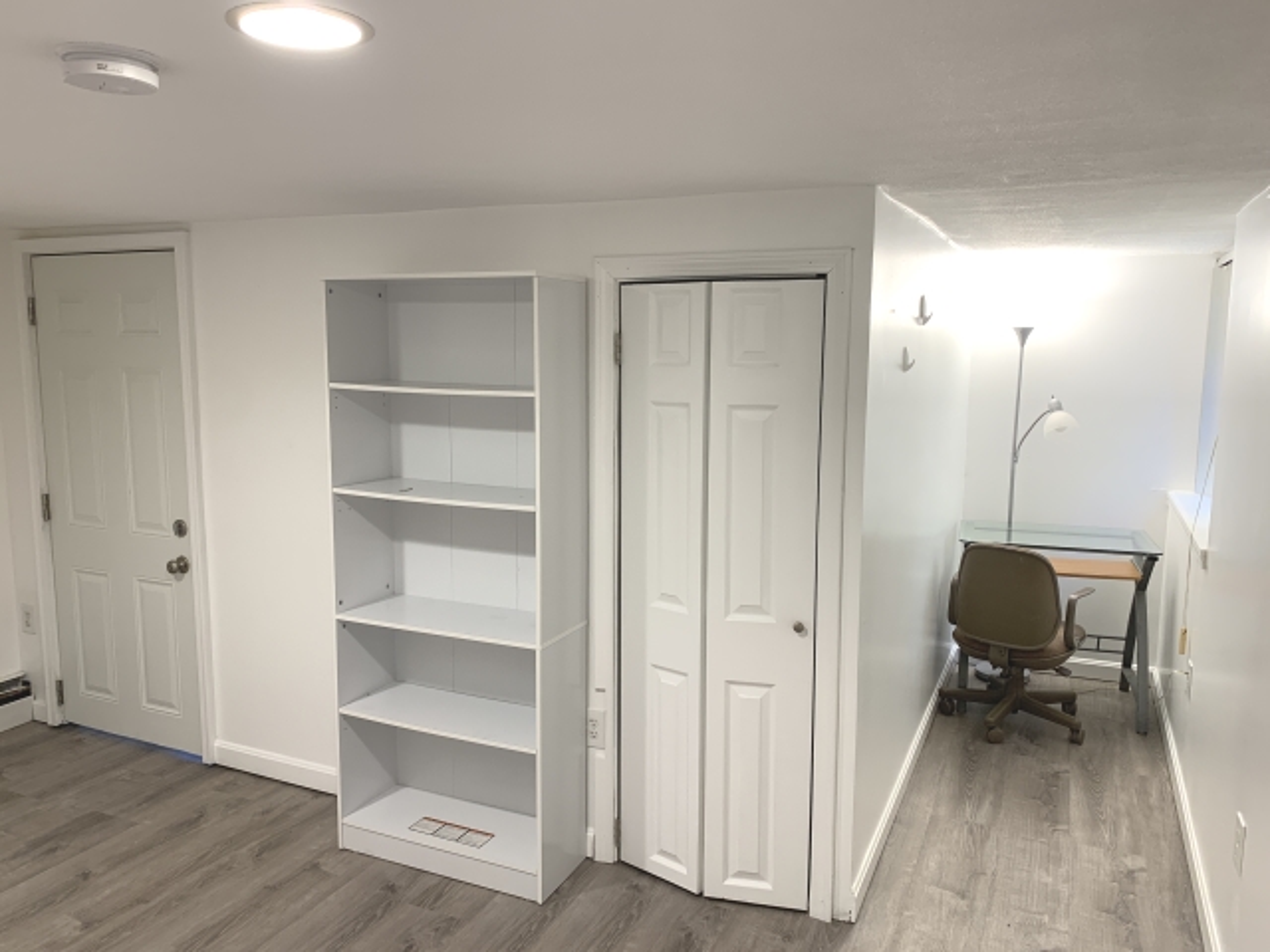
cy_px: 476
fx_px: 844
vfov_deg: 58.9
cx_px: 635
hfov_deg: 73.9
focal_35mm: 23
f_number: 3
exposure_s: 1/30
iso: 160
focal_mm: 4
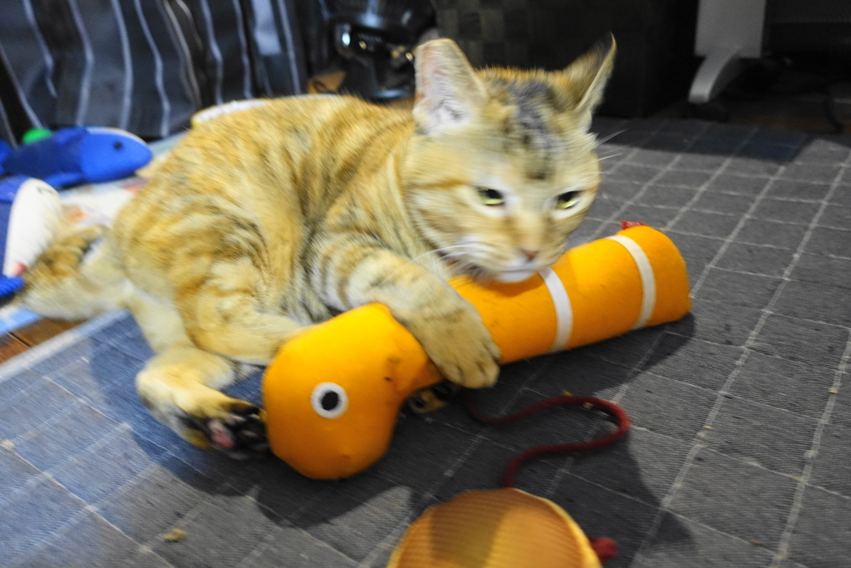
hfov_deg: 73.7
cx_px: 426
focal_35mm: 24
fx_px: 567
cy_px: 284
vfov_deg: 53.1
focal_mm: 8.8
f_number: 1.8
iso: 800
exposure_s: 1/15
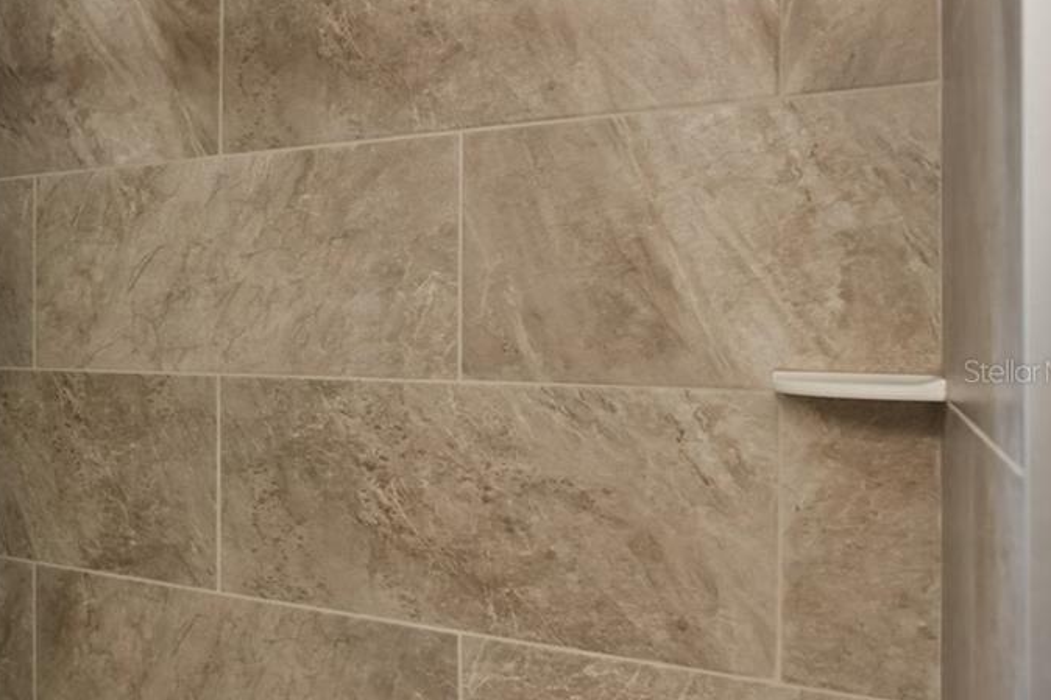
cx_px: -145
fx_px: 1109
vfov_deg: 35.0
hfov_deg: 39.7
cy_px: 371
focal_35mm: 38
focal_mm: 16
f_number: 8
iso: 400
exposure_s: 1/15
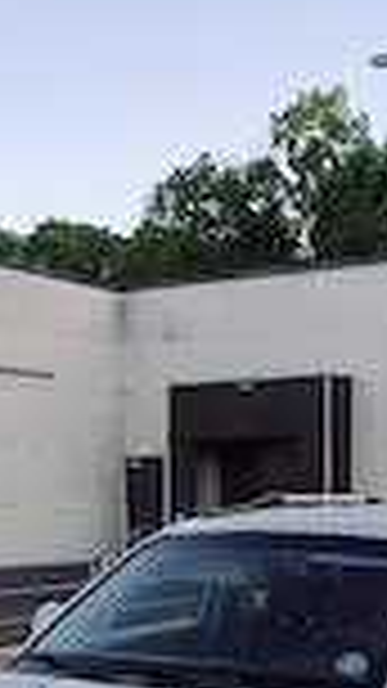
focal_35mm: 68
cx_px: 225
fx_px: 1241
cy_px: 607
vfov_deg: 29.8
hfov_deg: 17.7
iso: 100
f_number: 1.8
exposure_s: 1/196
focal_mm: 5.56
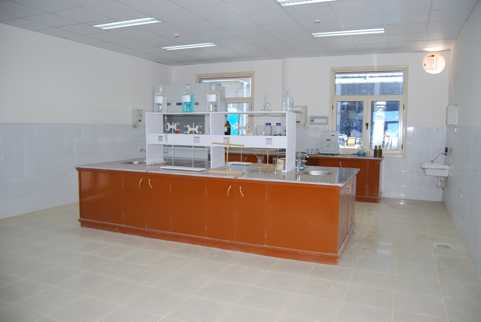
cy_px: 161
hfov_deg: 67.3
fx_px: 361
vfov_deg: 48.0
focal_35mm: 27
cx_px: 240
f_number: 3.5
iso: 200
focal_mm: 18
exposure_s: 1/60
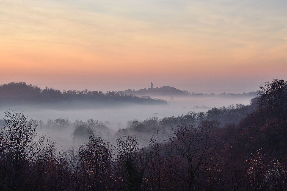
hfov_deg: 29.2
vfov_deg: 19.7
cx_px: 144
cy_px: 96
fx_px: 550
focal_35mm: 69
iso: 100
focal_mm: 46
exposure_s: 1/100
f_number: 10
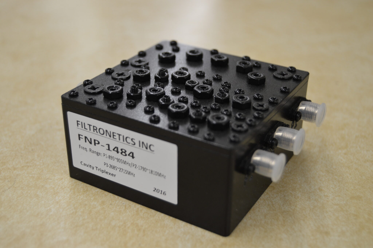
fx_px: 544
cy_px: 124
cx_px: 186
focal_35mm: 52
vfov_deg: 25.7
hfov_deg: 37.9
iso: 450
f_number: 4.5
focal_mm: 35
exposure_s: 1/60
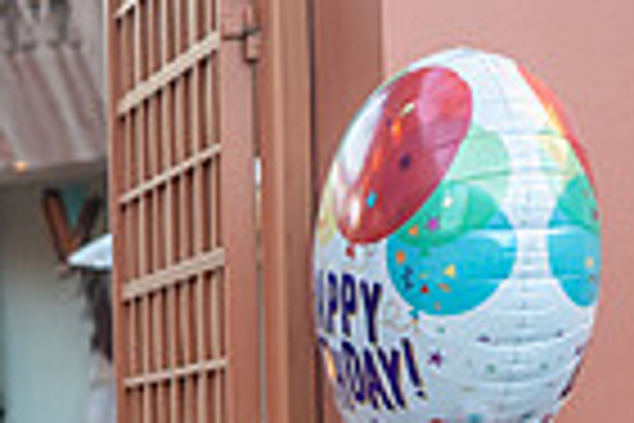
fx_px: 3540
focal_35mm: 201
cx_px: -621
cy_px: 709
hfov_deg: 9.6
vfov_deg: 6.7
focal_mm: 49
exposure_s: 1/80
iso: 400
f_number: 4
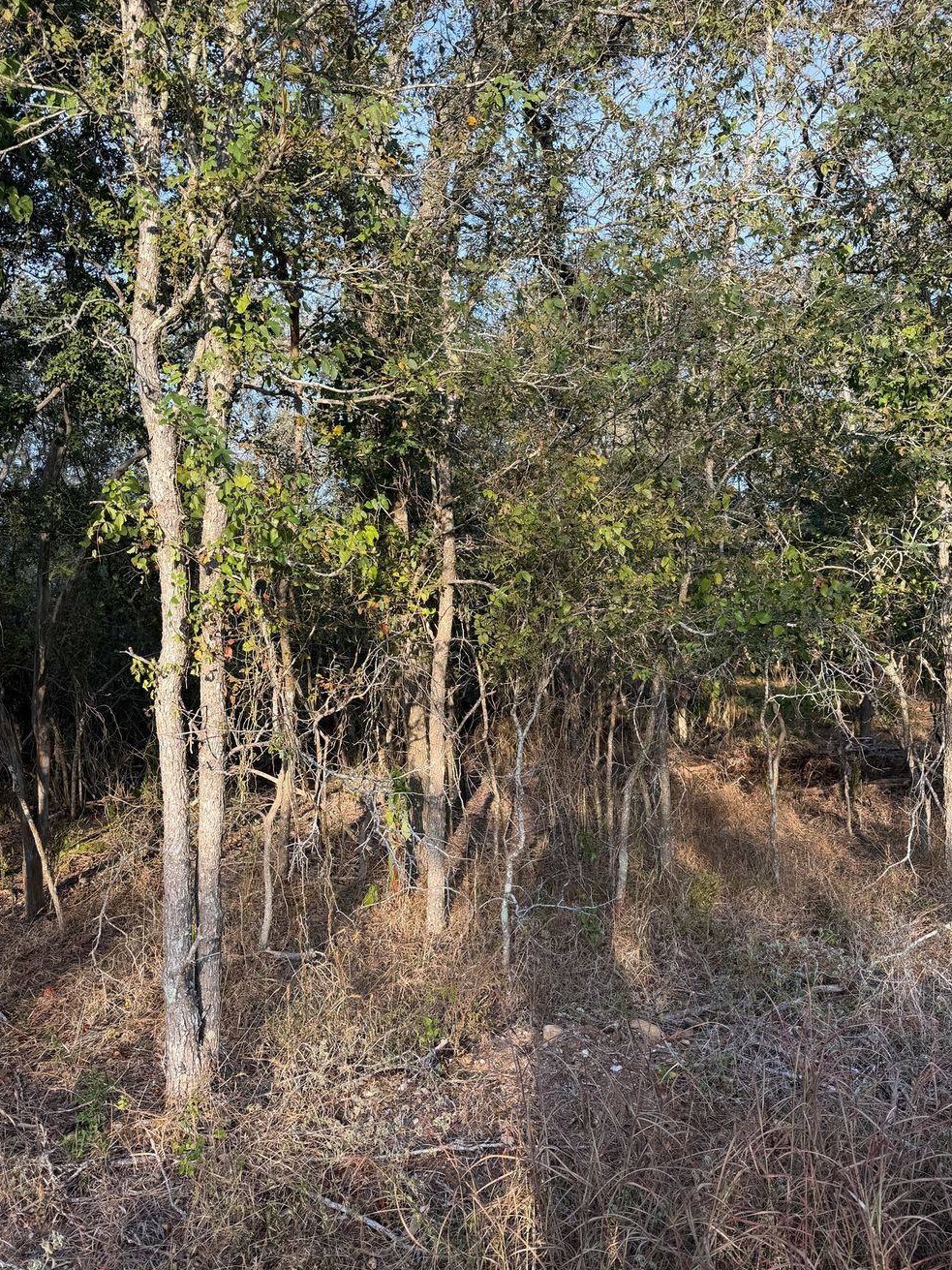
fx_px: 917
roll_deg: +0.9
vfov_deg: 69.4
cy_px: 645
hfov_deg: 54.9
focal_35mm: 25
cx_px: 484
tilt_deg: -1.0
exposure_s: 1/702
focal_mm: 6.76
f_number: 1.78
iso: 80
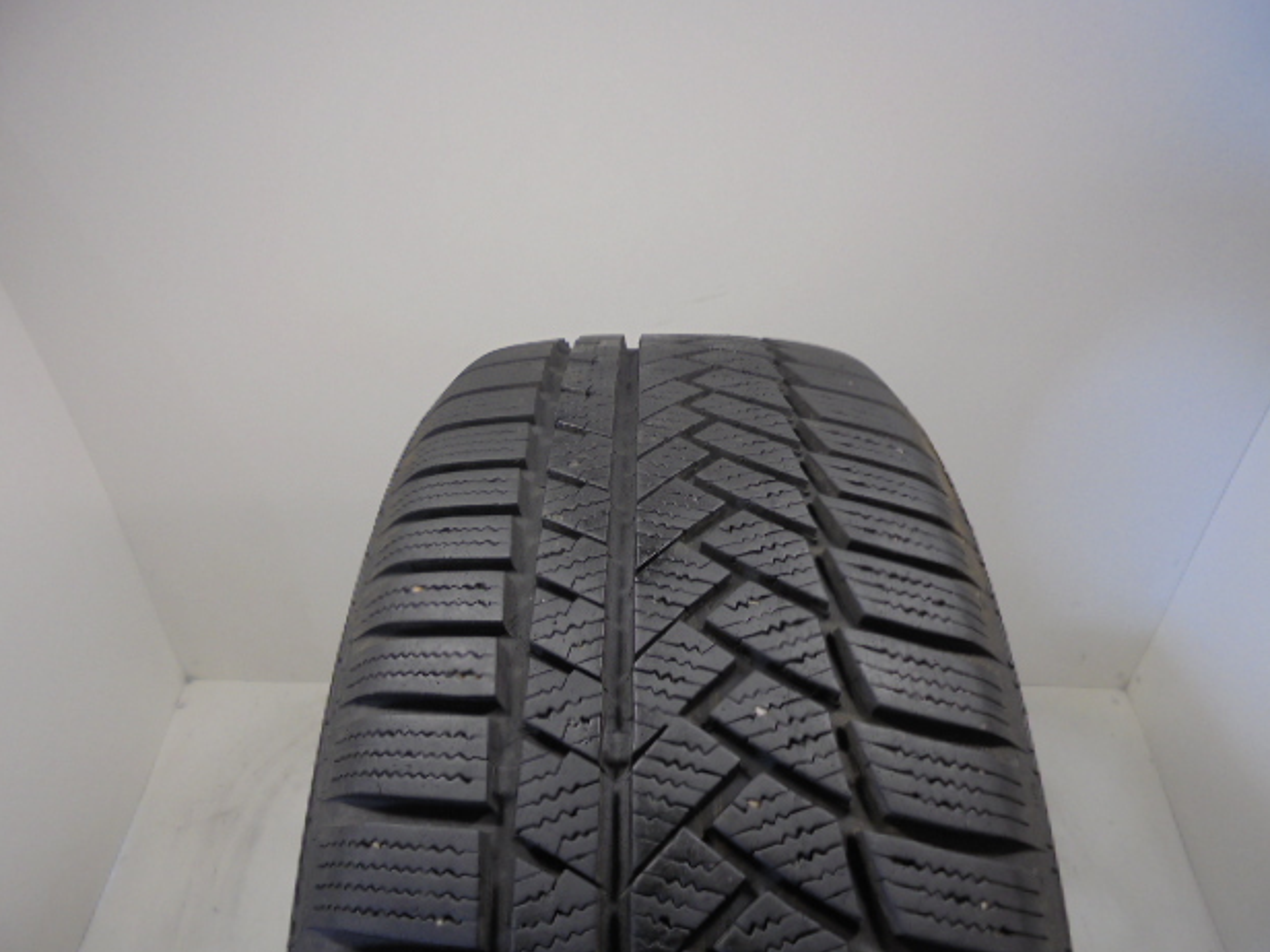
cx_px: 616
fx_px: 991
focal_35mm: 27
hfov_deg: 65.3
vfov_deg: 51.3
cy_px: 488
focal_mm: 4.6
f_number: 3.5
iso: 100
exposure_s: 1/30
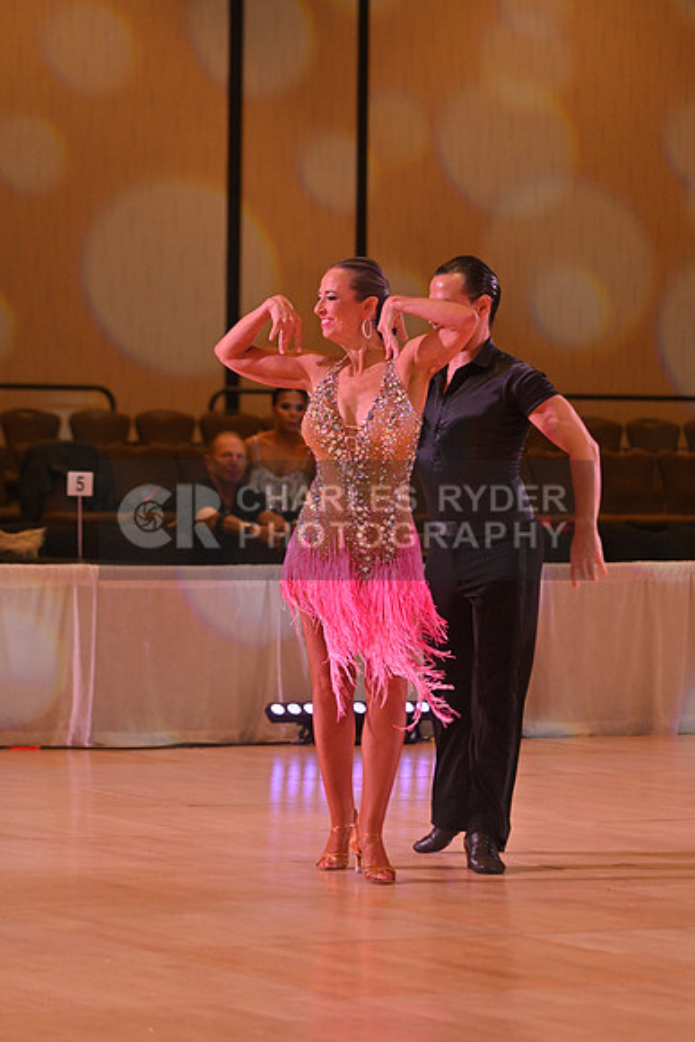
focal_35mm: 150
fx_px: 4341
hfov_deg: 9.2
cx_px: 348
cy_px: 521
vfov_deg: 13.7
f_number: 5
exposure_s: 1/400
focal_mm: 150
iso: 2000
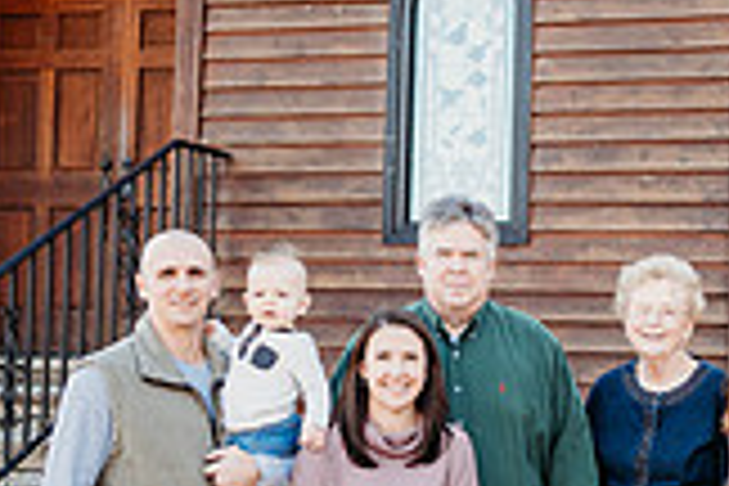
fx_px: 1741
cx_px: 639
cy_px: 385
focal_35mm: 86
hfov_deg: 23.1
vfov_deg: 15.8
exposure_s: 1/320
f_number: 1.8
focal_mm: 24
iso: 100
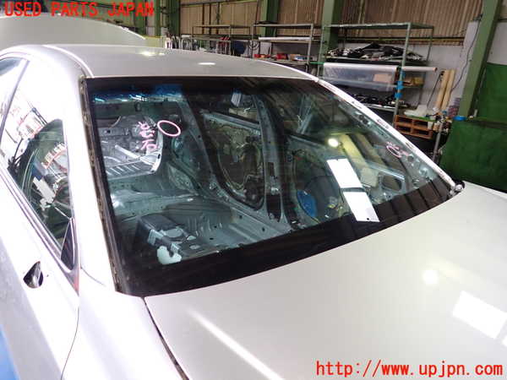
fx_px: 366
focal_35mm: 25
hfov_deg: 69.4
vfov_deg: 54.9
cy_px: 190
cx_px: 254
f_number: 2
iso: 200
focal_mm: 4.5
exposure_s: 1/50
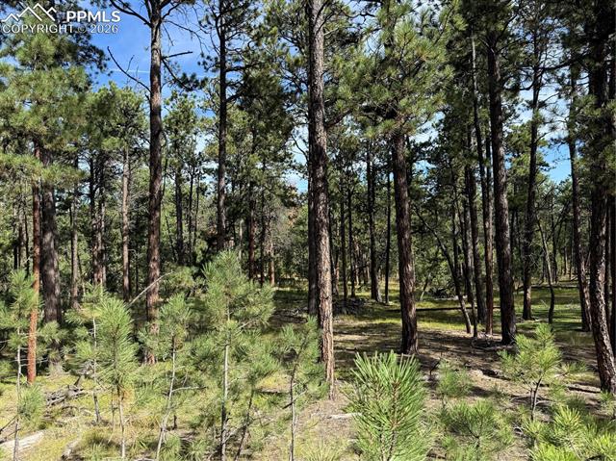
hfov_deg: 71.6
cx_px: 308
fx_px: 427
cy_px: 230
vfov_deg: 56.8
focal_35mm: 24
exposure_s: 1/1437
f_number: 1.78
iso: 80
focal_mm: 6.76
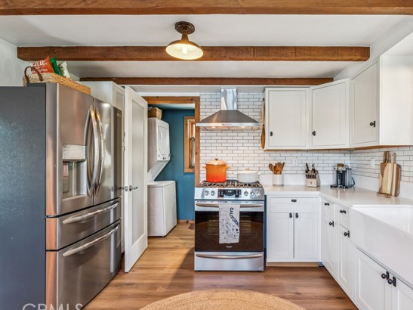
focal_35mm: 18
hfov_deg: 85.9
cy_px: 160
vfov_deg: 70.2
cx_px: 235
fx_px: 220
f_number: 13
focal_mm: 16.4
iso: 100
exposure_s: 1
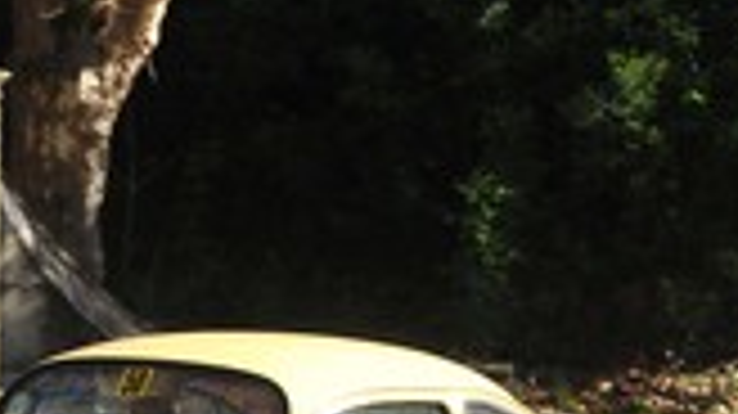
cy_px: 475
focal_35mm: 150
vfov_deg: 8.0
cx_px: 86
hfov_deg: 14.2
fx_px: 2942
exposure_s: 1/800
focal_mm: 35
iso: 400
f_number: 5.6
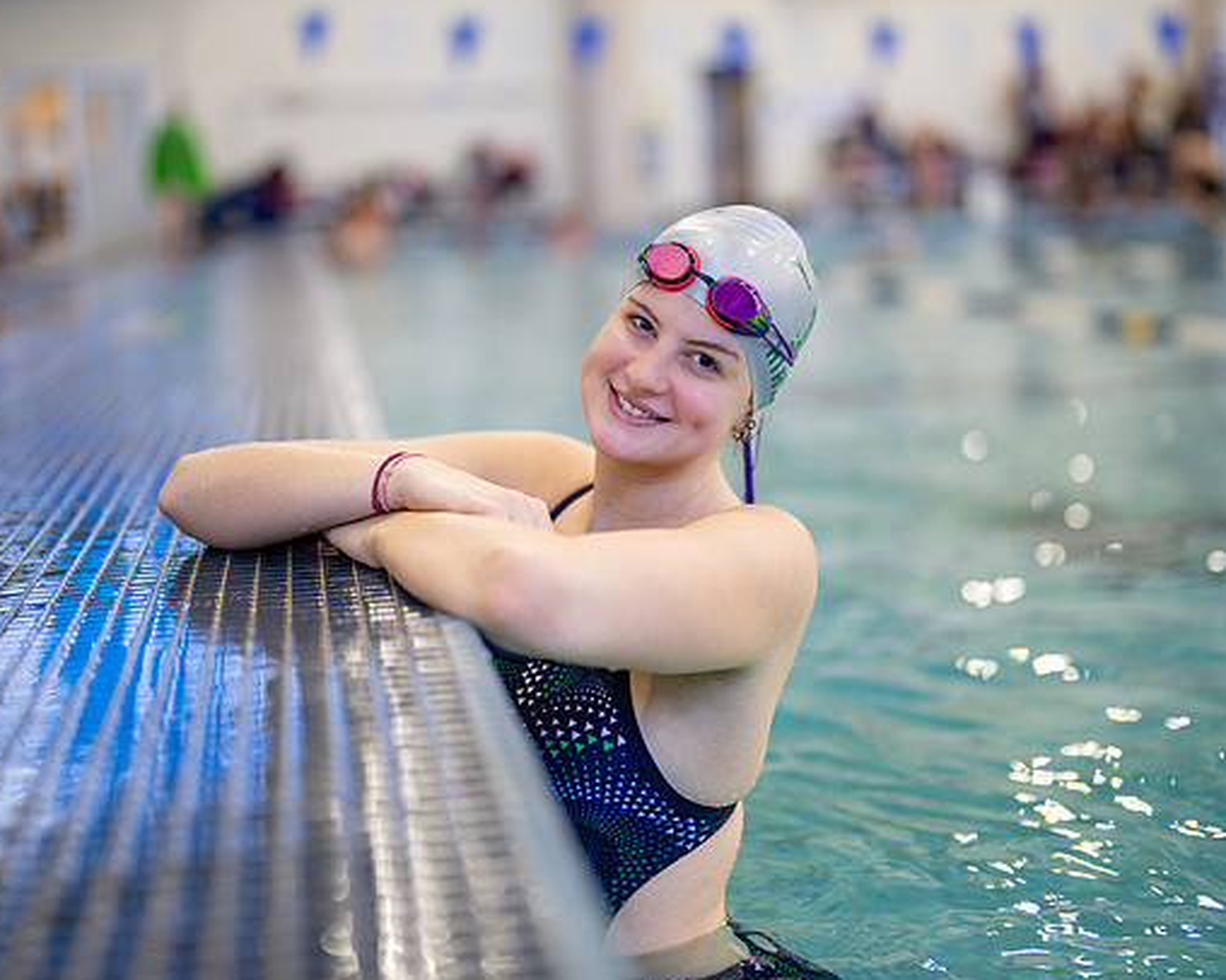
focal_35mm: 62
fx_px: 2249
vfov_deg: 24.6
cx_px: 641
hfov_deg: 30.5
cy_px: 459
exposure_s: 1/500
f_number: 1.2
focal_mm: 50
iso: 500
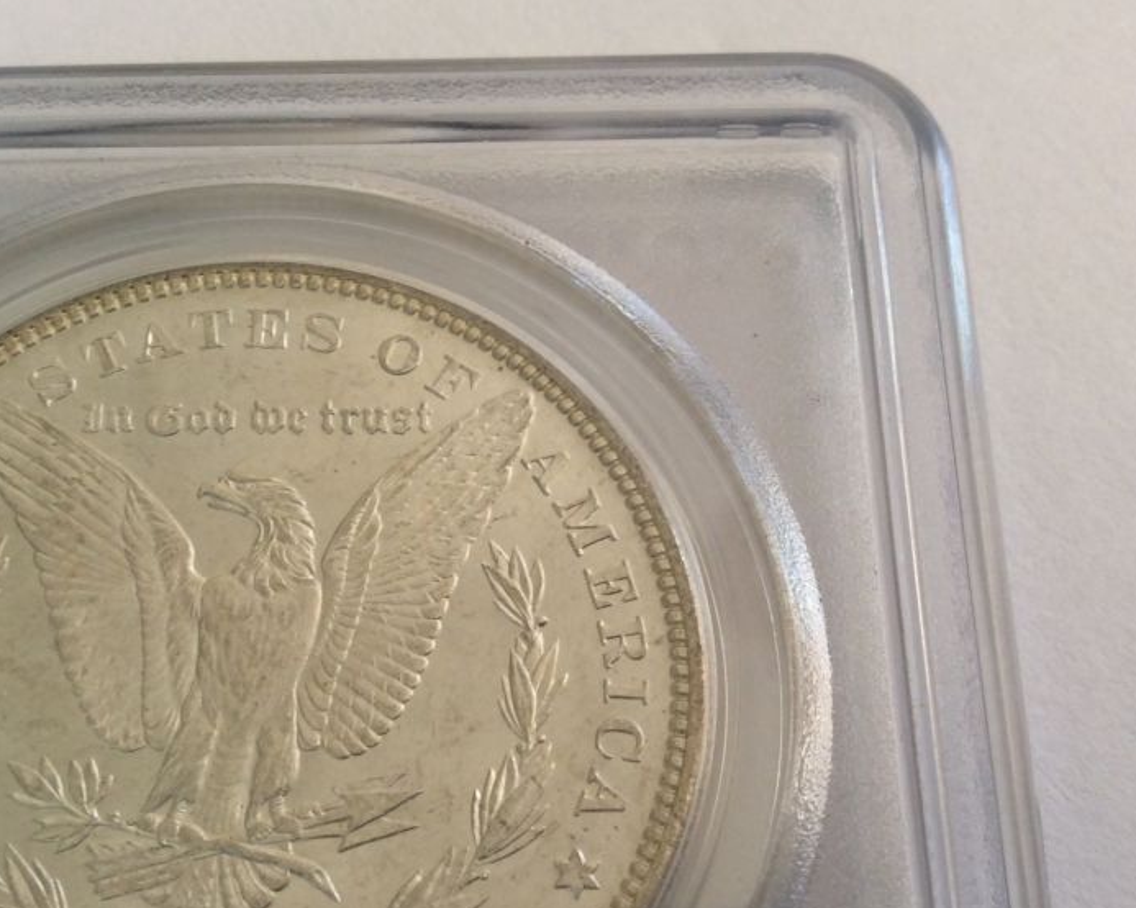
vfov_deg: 33.2
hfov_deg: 41.0
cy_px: 586
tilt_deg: -72.4
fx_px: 1513
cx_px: 472
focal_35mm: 45
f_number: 2.4
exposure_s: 1/24
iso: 50
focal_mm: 3.3
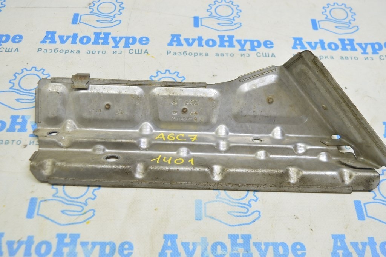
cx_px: 193
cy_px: 128
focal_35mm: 39
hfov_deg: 49.6
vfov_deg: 34.2
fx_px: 418
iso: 400
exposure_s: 1/20
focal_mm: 26
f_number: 5.6
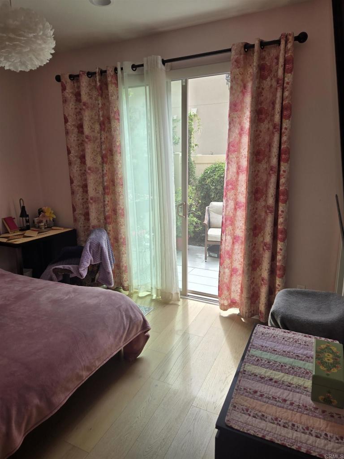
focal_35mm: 23
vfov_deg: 73.9
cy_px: 230
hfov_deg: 58.9
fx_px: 305
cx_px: 172
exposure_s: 1/193
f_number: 1.8
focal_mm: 5.4
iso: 25
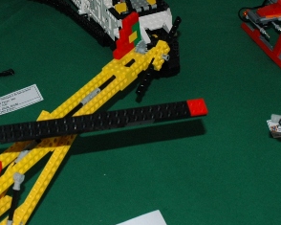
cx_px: 132
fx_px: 859
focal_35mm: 103
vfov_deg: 14.8
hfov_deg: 18.6
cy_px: 38
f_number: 8
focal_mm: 27
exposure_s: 1/60
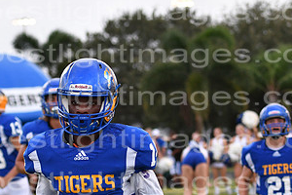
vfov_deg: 6.8
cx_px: 116
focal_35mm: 203
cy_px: 162
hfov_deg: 10.1
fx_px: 1646
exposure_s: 1/1000
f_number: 3.2
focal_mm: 70
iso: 800
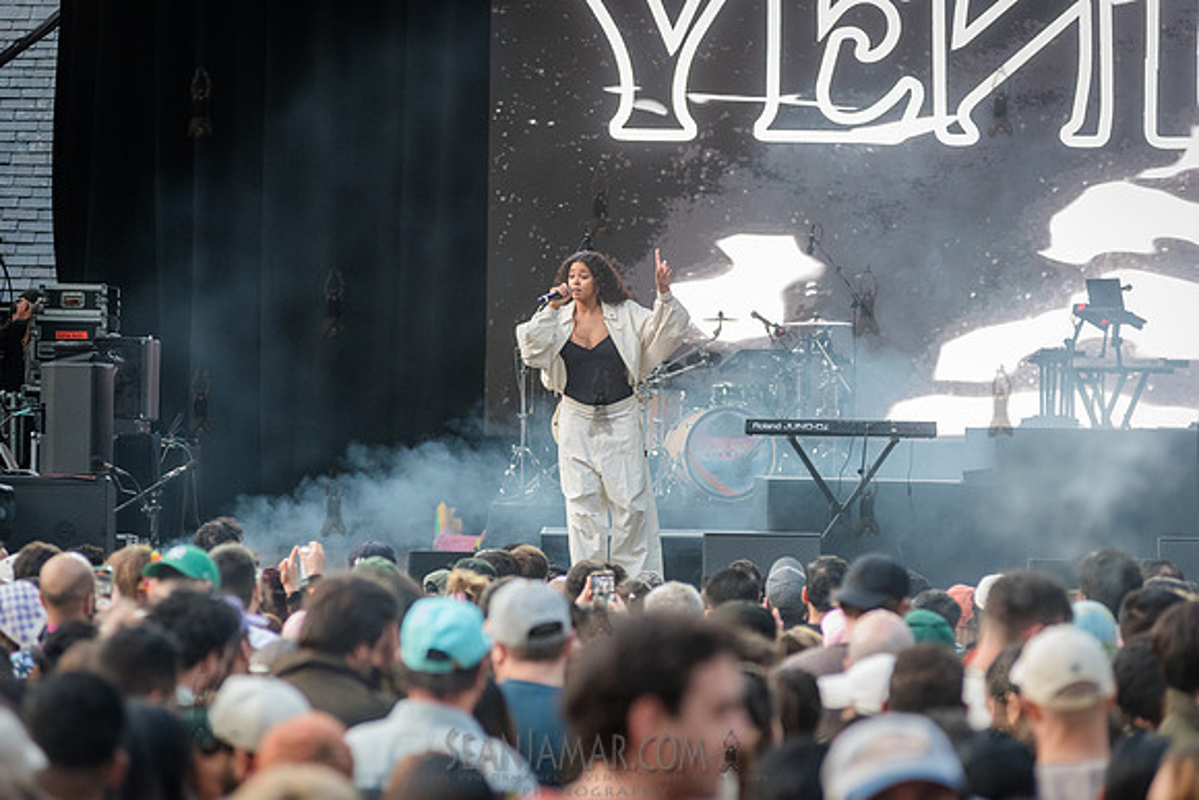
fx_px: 5663
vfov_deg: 8.1
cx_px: 600
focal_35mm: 170
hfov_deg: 12.1
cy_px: 400
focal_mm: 170
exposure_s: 1/500
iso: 2500
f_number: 4
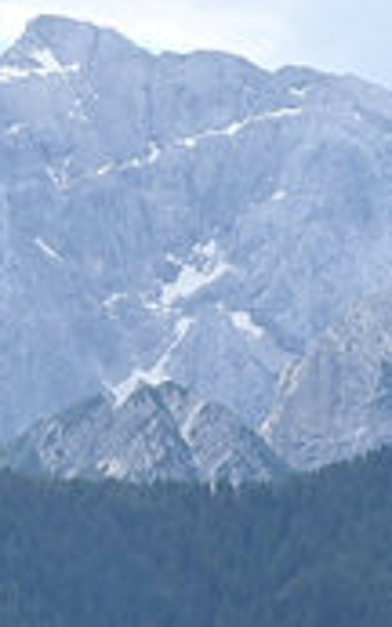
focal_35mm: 329
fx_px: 5628
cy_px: 680
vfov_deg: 6.4
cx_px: 1259
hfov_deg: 3.9
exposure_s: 1/160
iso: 200
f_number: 13
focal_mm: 70
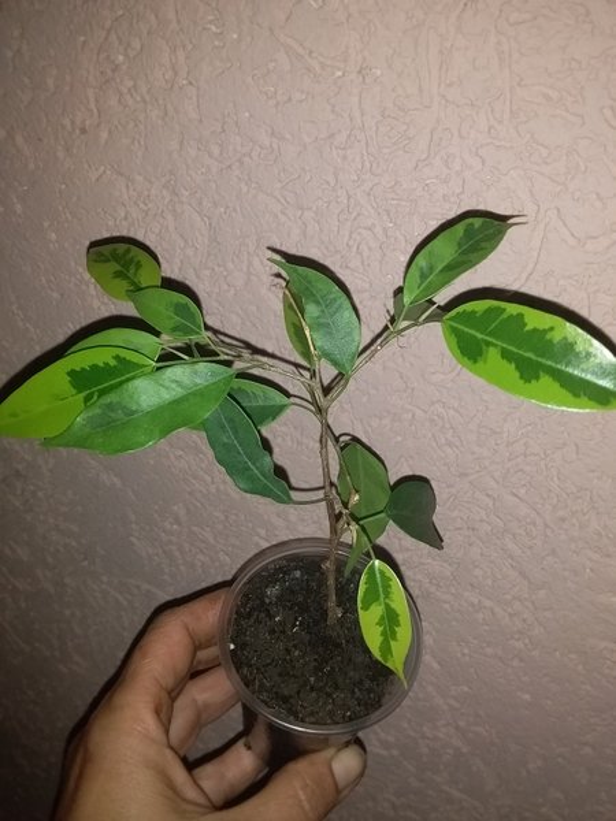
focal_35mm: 31
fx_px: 736
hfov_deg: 45.4
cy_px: 410
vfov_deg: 58.4
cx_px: 308
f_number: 2.2
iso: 64
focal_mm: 3.3
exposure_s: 1/100
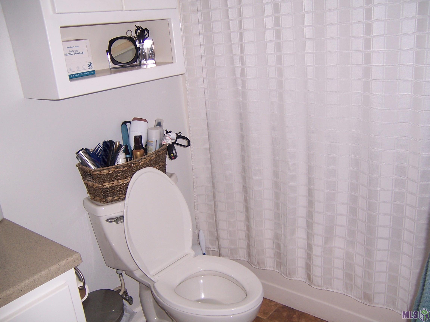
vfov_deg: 42.9
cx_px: 215
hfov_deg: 55.4
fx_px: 410
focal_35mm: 33
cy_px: 161
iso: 80
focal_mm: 5.5
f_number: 2.8
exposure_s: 1/60
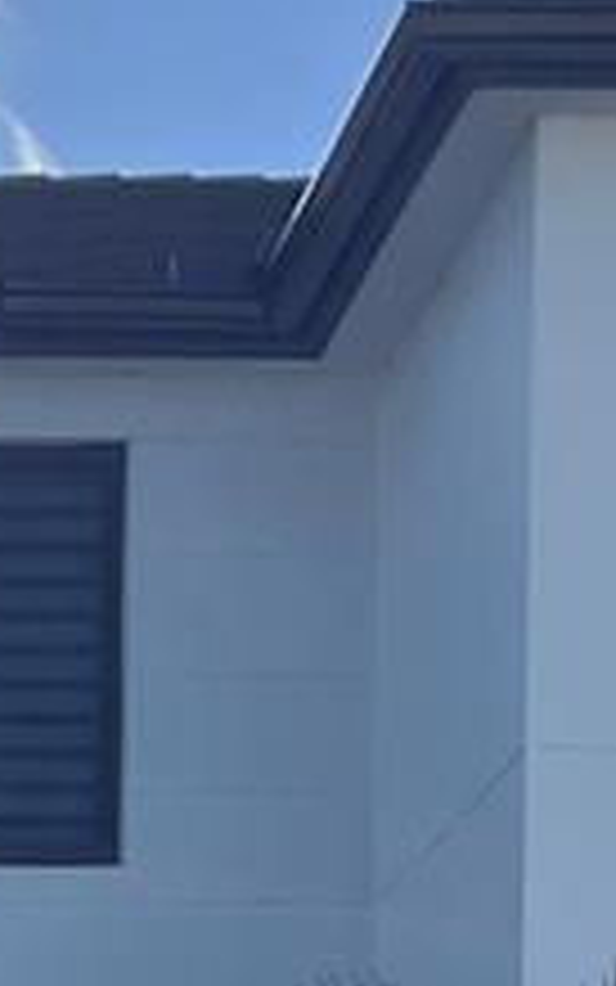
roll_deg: -0.7
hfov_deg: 8.4
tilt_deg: -1.4
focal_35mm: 151
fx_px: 4053
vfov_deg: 12.5
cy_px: 1819
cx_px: -418
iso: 50
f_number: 1.6
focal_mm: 5.1
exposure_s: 1/5319
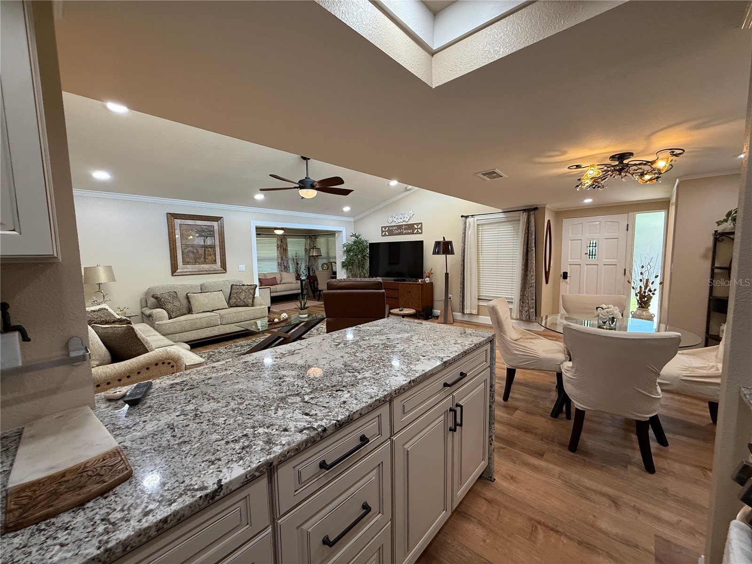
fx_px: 304
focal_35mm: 14
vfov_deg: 85.7
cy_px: 282
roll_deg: +0.6
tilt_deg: -5.2
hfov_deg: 102.1
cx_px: 376
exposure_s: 1/120
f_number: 2.2
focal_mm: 2.22
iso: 250
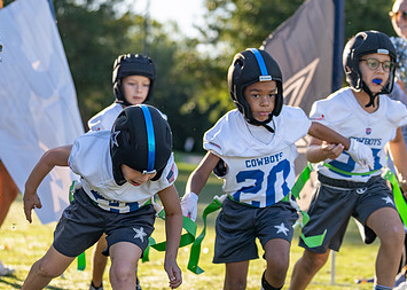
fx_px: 1386
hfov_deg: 16.7
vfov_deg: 11.9
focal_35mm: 120
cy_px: 146
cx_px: 173
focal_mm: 70
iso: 200
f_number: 2.8
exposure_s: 1/1600
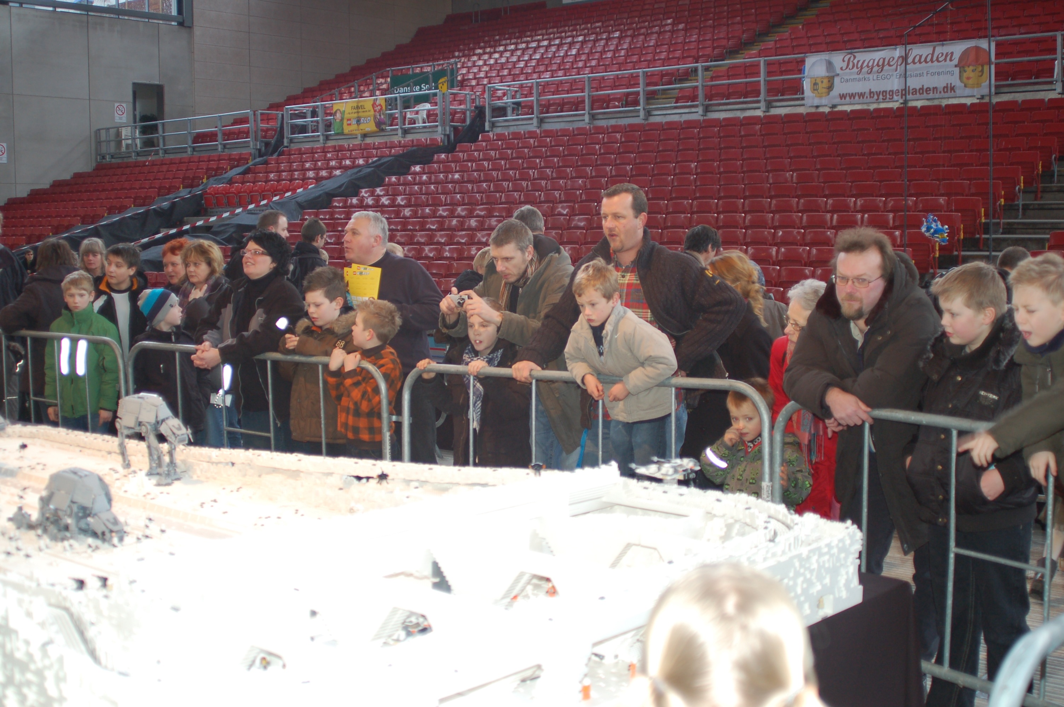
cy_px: 354
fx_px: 1240
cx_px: 532
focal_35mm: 42
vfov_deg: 31.8
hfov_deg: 46.4
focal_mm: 28
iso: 400
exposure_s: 1/60
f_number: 2.8
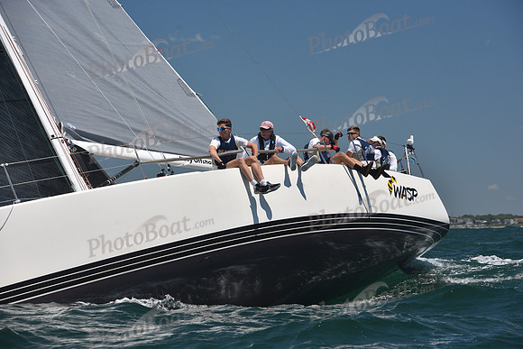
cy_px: 174
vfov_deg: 10.2
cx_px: 262
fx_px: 1962
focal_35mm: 135
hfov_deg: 15.2
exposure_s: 1/800
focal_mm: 135
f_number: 8
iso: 320
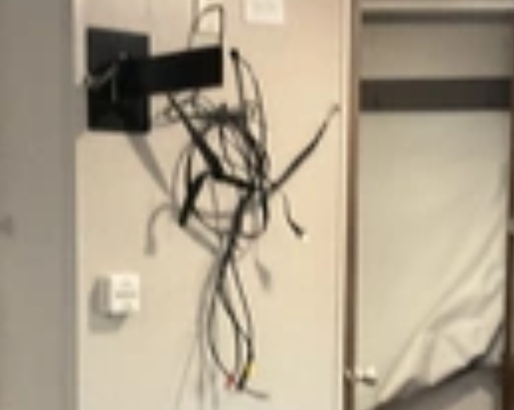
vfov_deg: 17.3
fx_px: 1338
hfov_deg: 21.7
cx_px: 187
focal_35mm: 88
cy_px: 346
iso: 320
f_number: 1.8
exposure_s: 1/34
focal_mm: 3
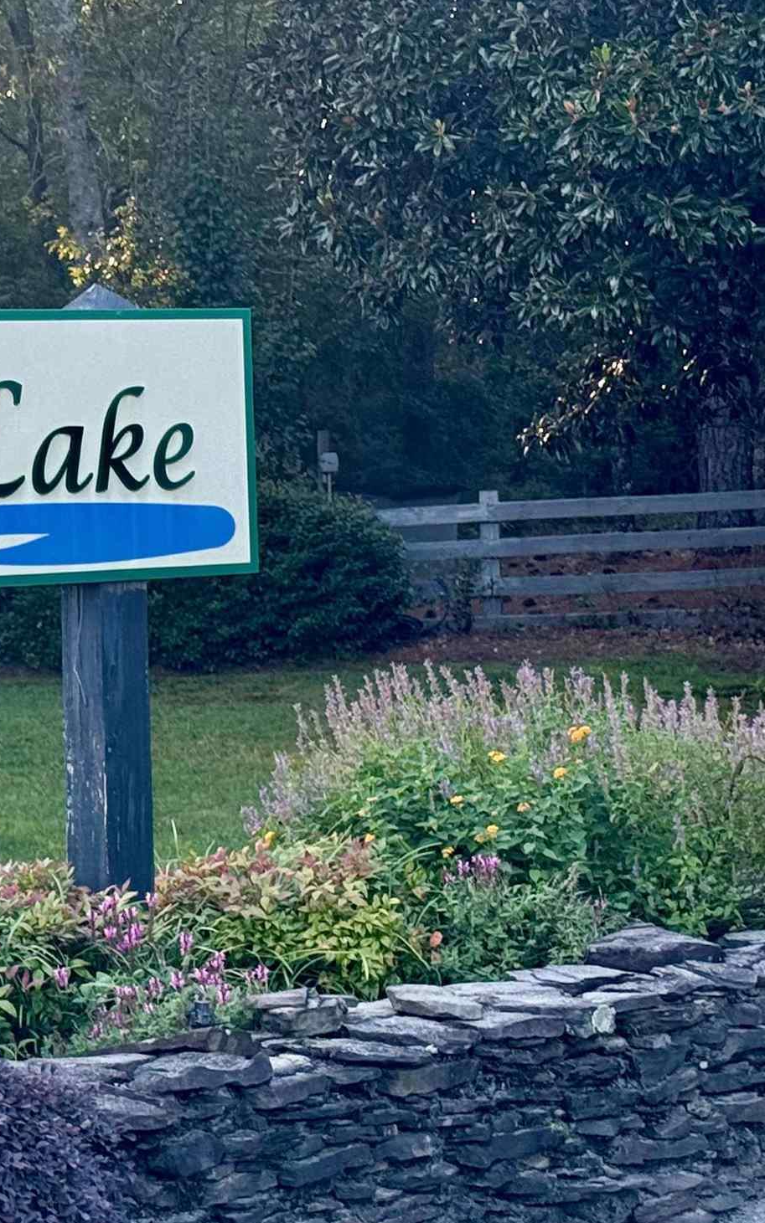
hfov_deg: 11.8
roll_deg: +1.8
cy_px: 693
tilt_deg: -1.4
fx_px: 3570
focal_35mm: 107
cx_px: -267
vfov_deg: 19.4
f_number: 1.78
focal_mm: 6.76
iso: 100
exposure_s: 1/248
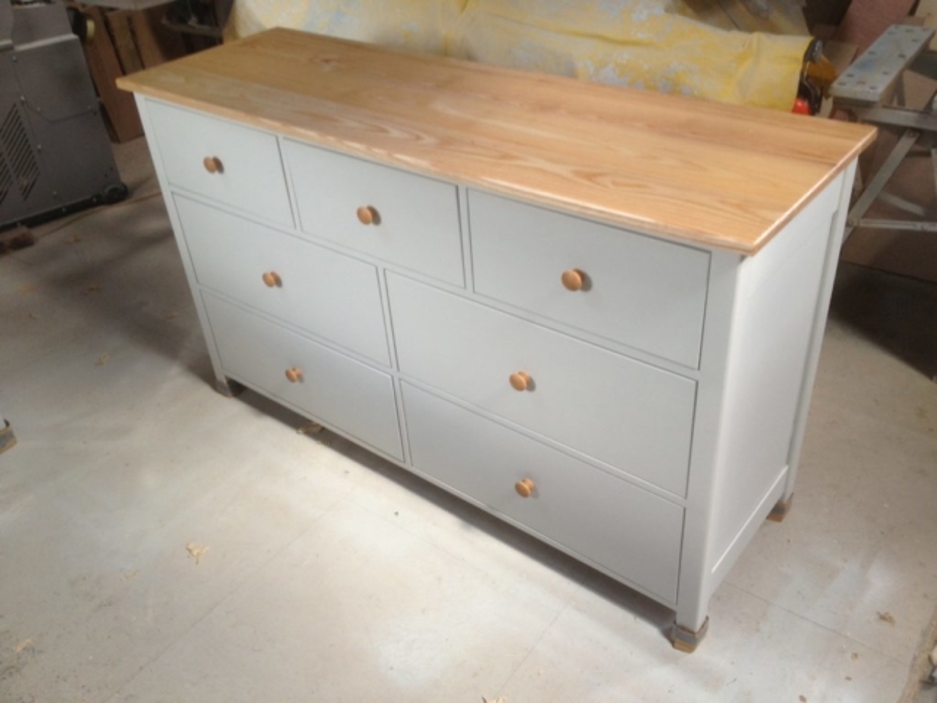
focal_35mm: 35
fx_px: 947
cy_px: 352
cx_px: 468
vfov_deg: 40.7
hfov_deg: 52.6
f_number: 2.4
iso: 50
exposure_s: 1/24
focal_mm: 4.28
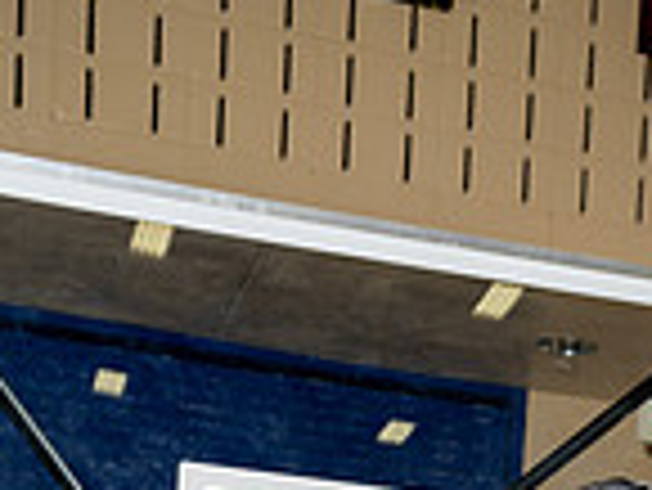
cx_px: 634
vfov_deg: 11.0
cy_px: 1007
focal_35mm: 122
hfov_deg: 15.9
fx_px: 2300
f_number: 5.6
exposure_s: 1/250
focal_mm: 41
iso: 400
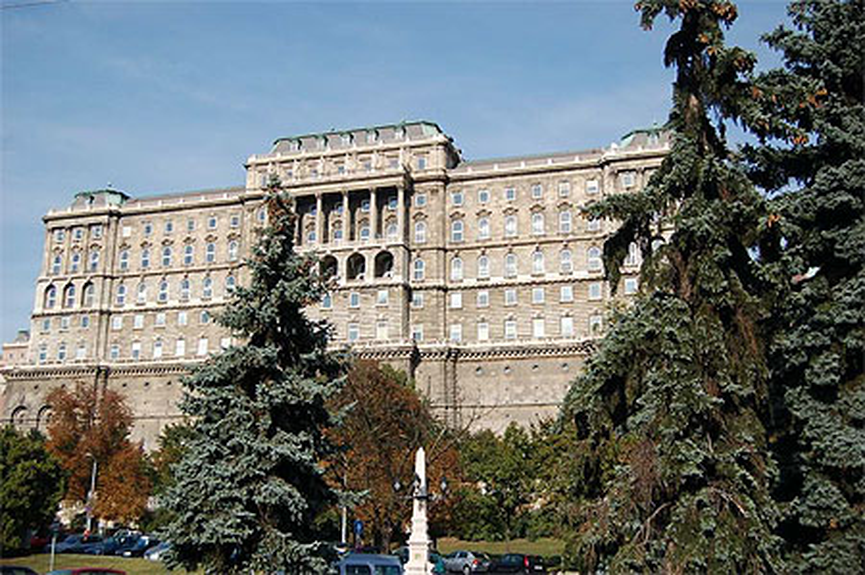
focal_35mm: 39
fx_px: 936
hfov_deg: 49.6
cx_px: 432
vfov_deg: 34.1
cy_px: 288
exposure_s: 1/1250
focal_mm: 26
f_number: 4.5
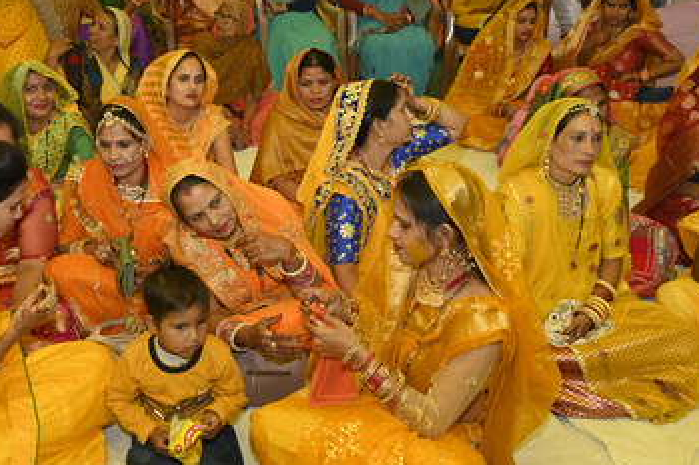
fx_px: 848
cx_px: 234
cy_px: 246
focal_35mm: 44
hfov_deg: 44.2
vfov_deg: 30.6
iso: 800
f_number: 7.1
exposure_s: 1/200
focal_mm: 30.5
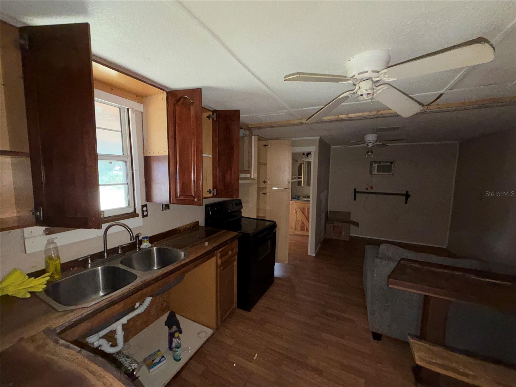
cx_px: 258
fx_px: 209
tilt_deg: -7.5
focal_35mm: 14
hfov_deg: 102.1
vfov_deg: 85.7
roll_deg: -0.6
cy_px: 194
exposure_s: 1/49
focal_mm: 2.22
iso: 200
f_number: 2.2
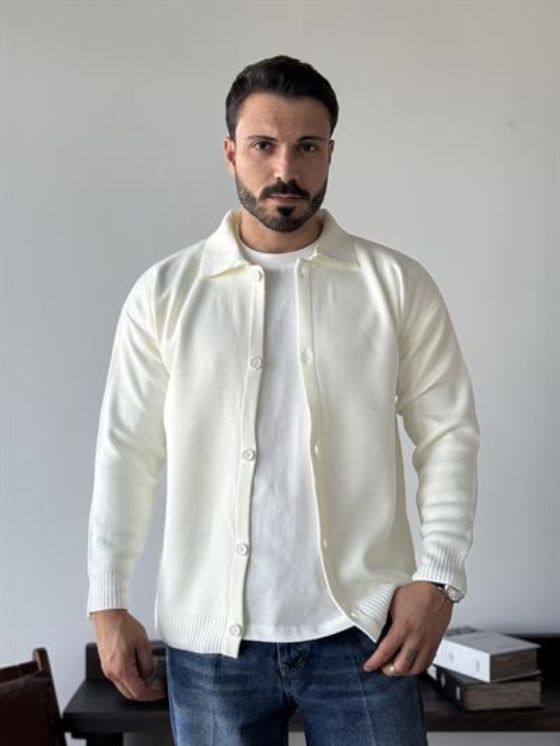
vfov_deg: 39.6
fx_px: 1035
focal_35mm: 48
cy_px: 373
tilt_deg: +1.0
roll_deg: +0.1
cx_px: 280
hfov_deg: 30.3
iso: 80
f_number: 1.78
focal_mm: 6.76
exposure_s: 1/382
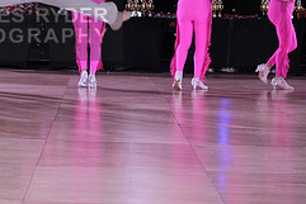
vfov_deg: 12.9
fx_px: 902
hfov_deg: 18.6
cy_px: 27
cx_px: -15
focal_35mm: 106
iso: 2500
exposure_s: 1/250
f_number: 5
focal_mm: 44
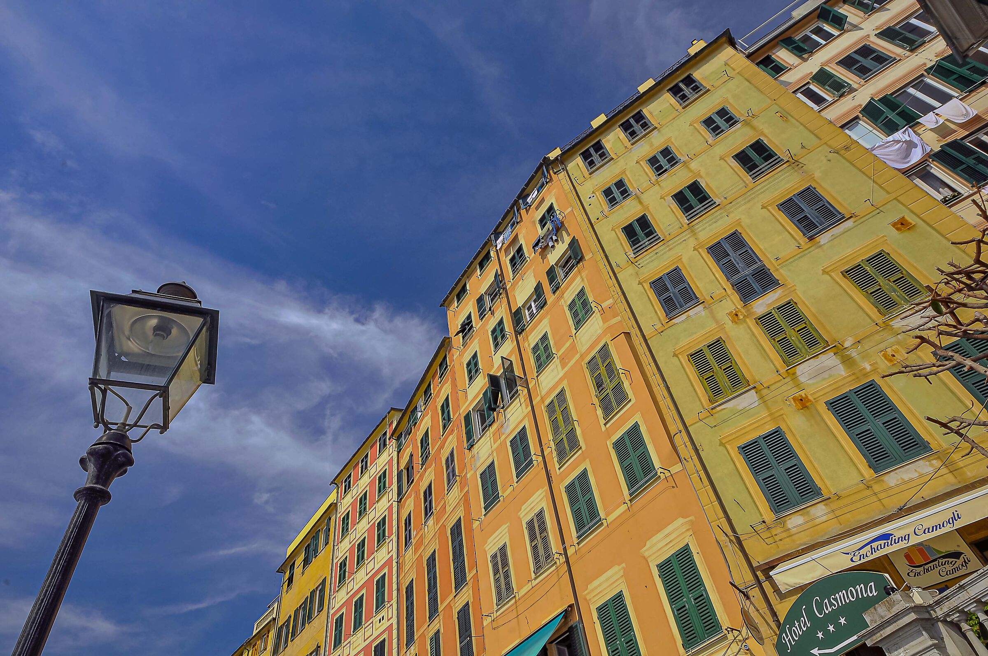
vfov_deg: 59.4
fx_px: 576
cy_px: 328
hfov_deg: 81.3
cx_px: 494
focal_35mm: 21
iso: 200
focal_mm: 14
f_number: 16
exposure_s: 1/40
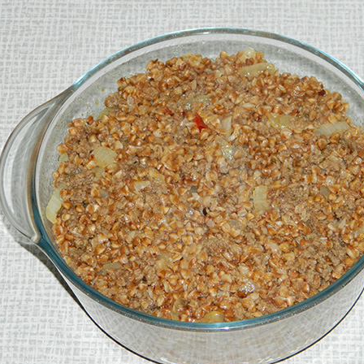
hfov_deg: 13.4
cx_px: 216
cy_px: 194
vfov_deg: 13.4
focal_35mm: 130
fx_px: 1547
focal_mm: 18.6
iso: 200
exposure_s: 1/30
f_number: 4.5
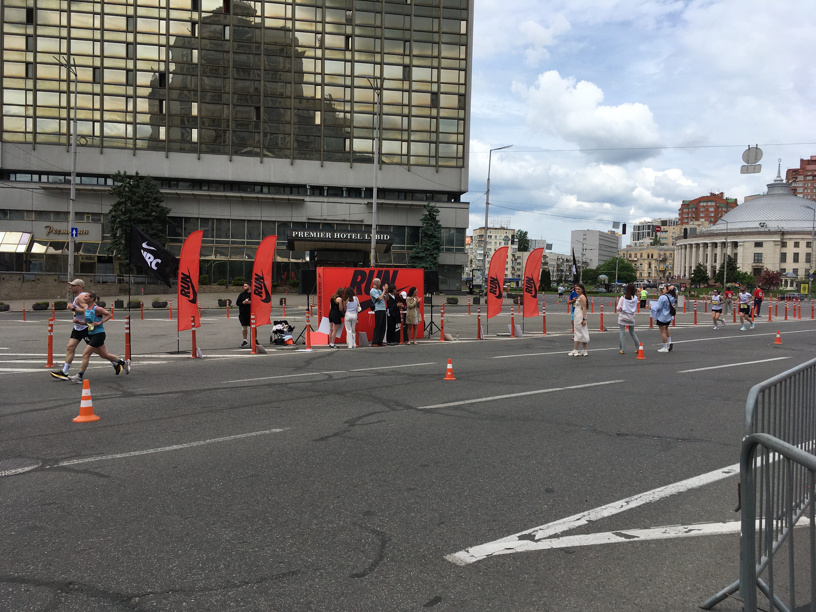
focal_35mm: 29
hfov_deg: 61.7
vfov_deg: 48.2
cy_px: 306
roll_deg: -0.1
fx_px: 684
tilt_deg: -3.4
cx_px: 408
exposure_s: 1/1972
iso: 25
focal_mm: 4.15
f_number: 2.2
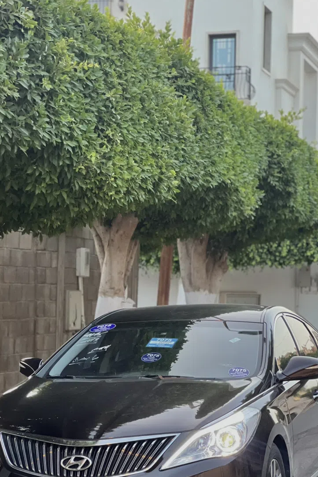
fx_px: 1337
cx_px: 134
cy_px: 274
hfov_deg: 13.6
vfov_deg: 20.2
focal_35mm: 101
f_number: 2.8
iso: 320
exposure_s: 1/40
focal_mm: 9
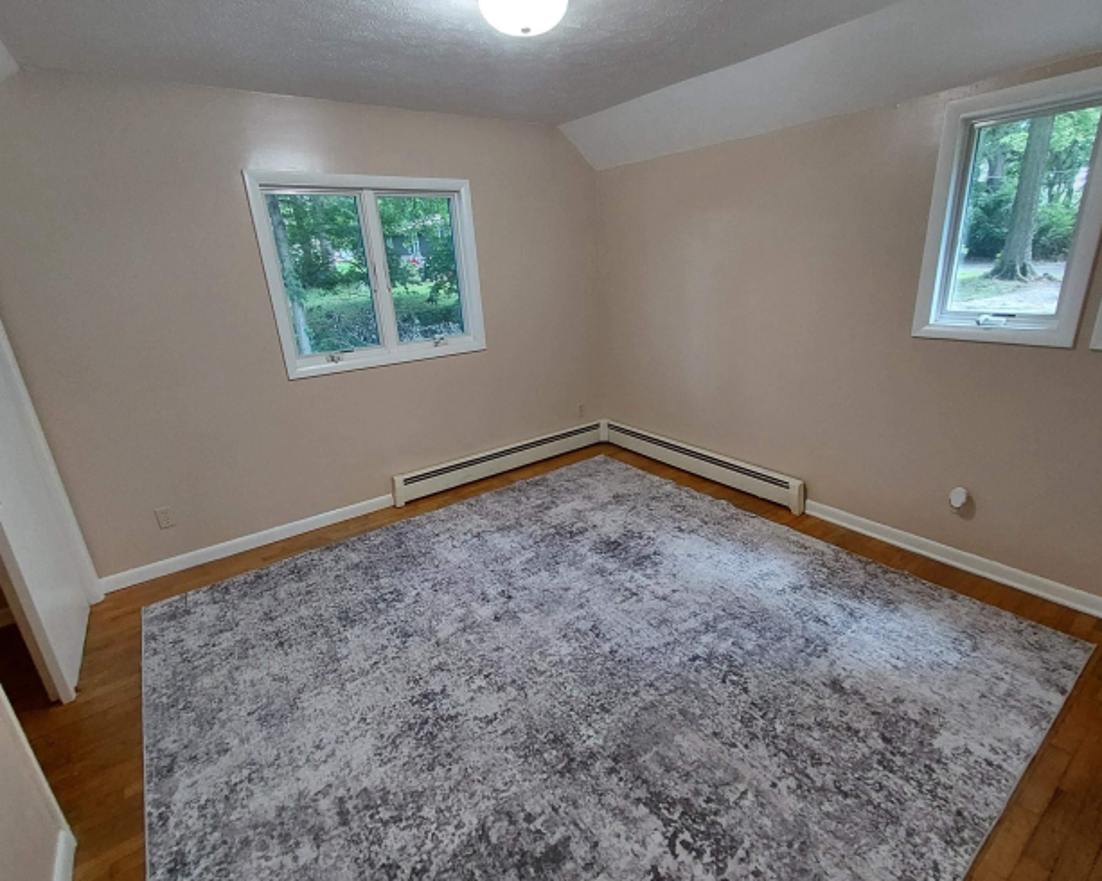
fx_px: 554
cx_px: 569
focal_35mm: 17
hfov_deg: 89.6
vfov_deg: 76.9
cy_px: 437
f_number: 2.2
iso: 200
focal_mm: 1.64
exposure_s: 1/30
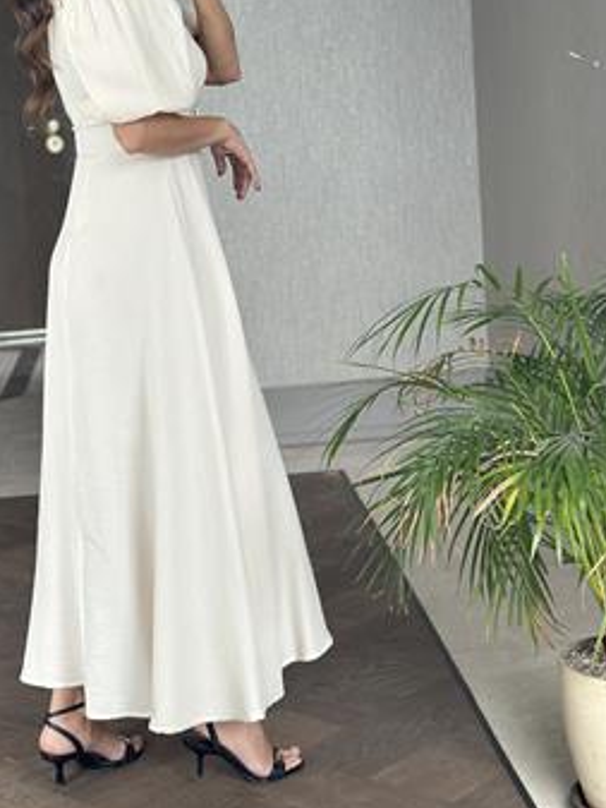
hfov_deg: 20.3
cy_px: 235
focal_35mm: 72
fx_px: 1680
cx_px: 163
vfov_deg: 26.8
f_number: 1.78
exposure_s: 1/79
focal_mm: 6.86
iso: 125
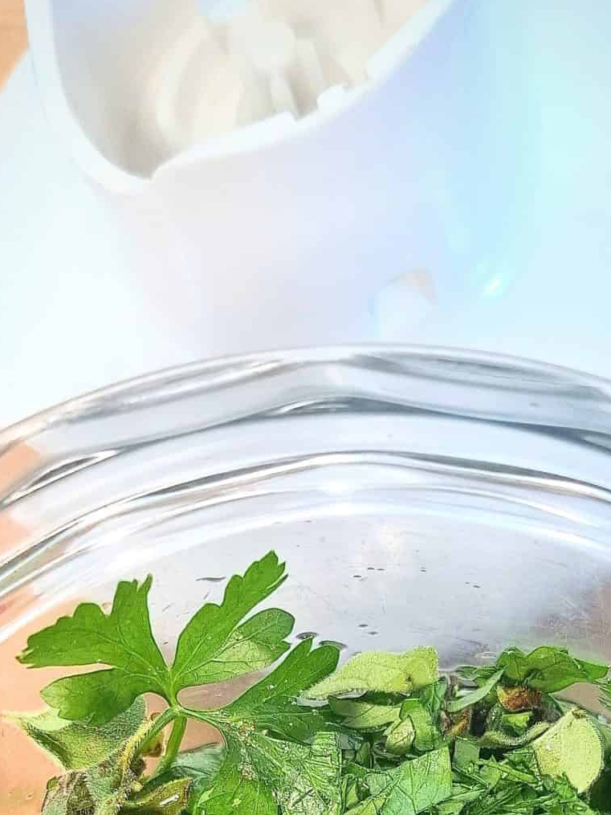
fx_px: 1365
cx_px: 336
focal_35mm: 58
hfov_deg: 25.2
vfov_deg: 29.5
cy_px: 928
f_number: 1.8
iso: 250
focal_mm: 5.54
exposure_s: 1/50
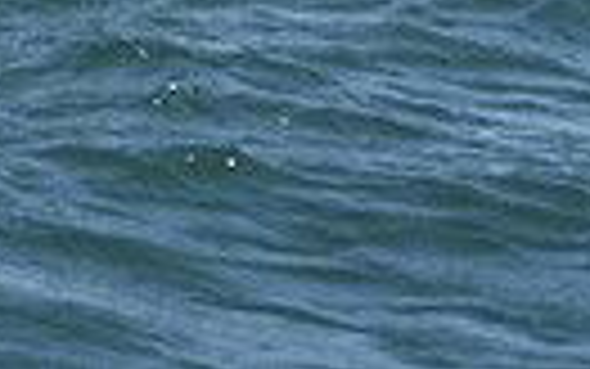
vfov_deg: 3.4
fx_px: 5952
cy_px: -932
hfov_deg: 5.6
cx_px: -241
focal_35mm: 370
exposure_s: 1/1250
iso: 250
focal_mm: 82
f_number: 7.1
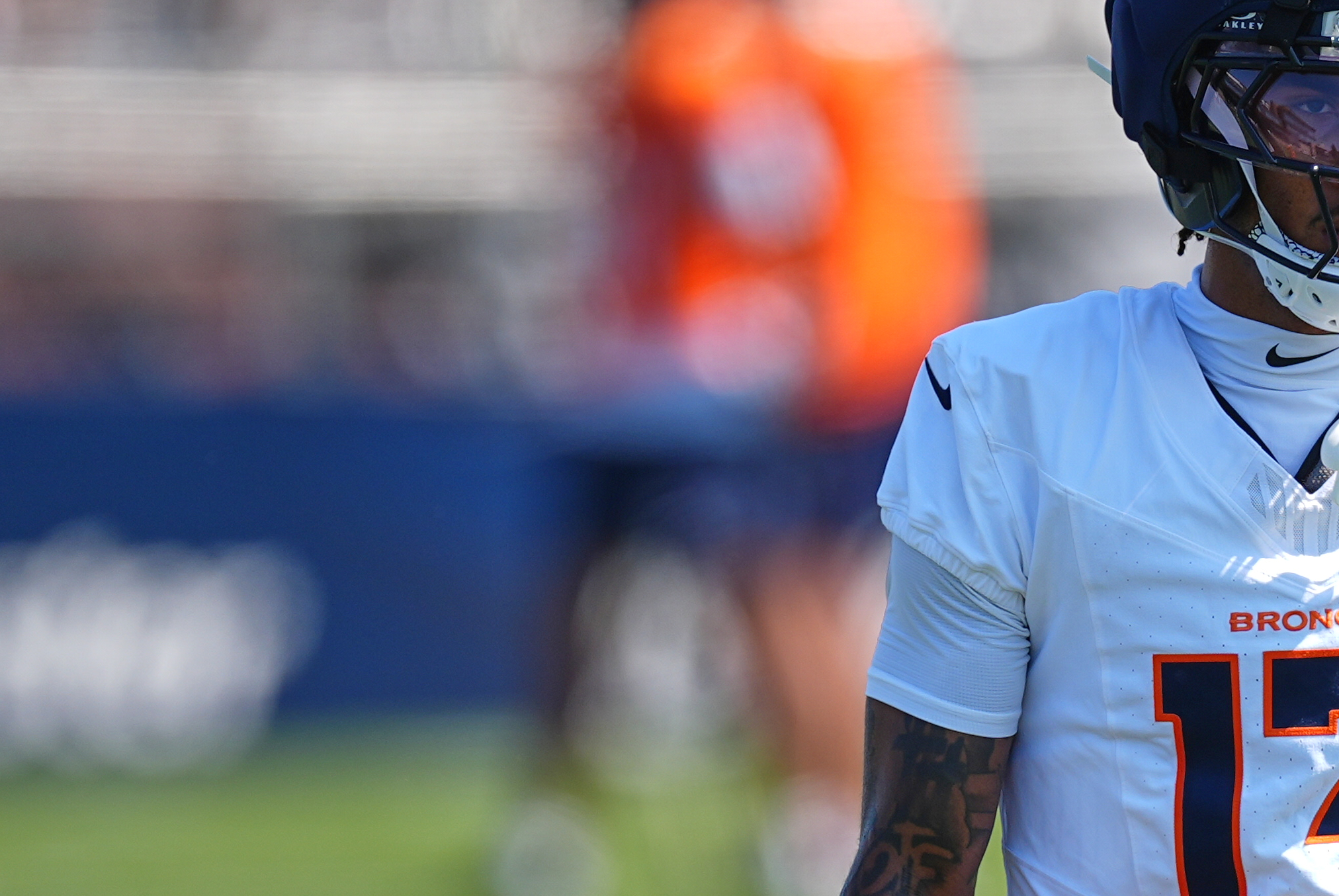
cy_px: 666
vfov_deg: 0.8
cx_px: 1141
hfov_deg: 1.2
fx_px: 65155
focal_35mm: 1750
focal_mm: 600
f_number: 4
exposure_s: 1/1250
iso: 200
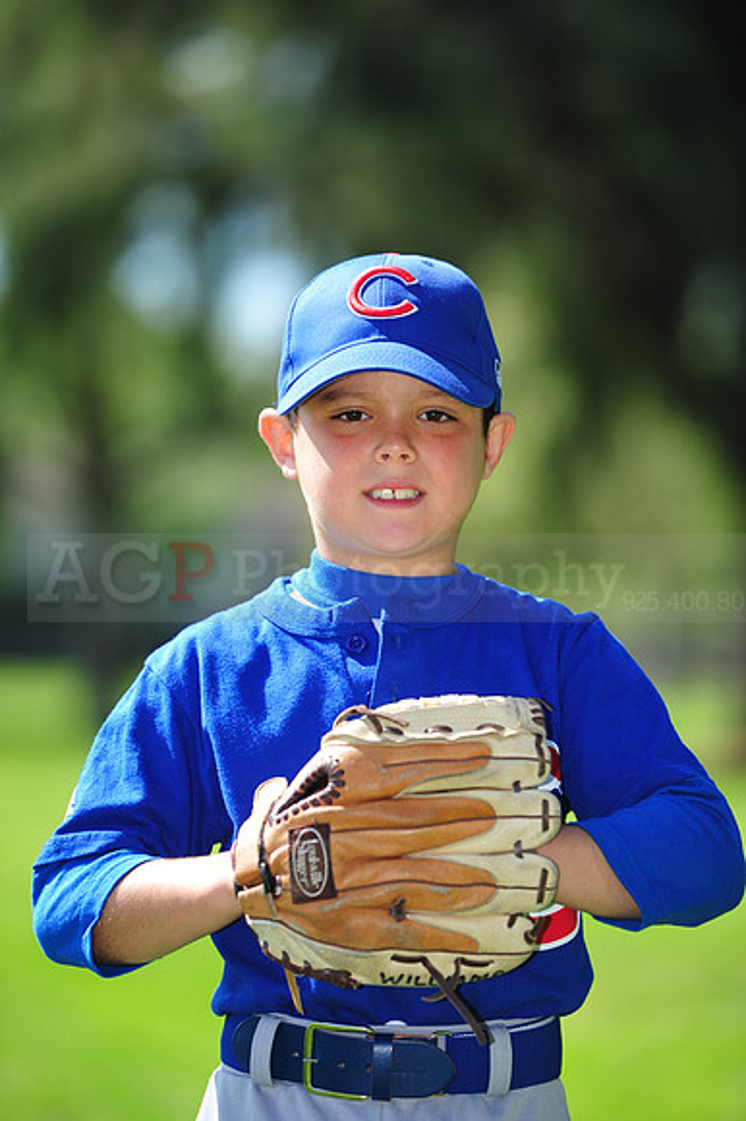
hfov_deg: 6.9
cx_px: 373
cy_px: 560
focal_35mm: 200
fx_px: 6224
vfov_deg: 10.3
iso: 200
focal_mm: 200
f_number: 4.5
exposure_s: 1/640
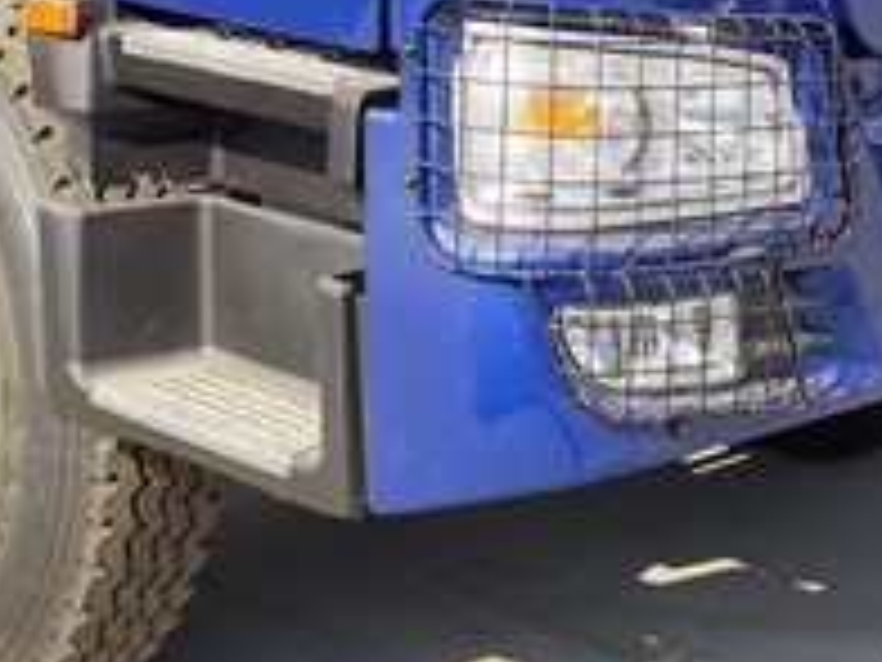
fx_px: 2395
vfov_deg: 14.4
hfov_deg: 20.8
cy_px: -396
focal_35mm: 94
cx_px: 261
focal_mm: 6.14
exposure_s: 1/630
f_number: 1.65
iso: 50
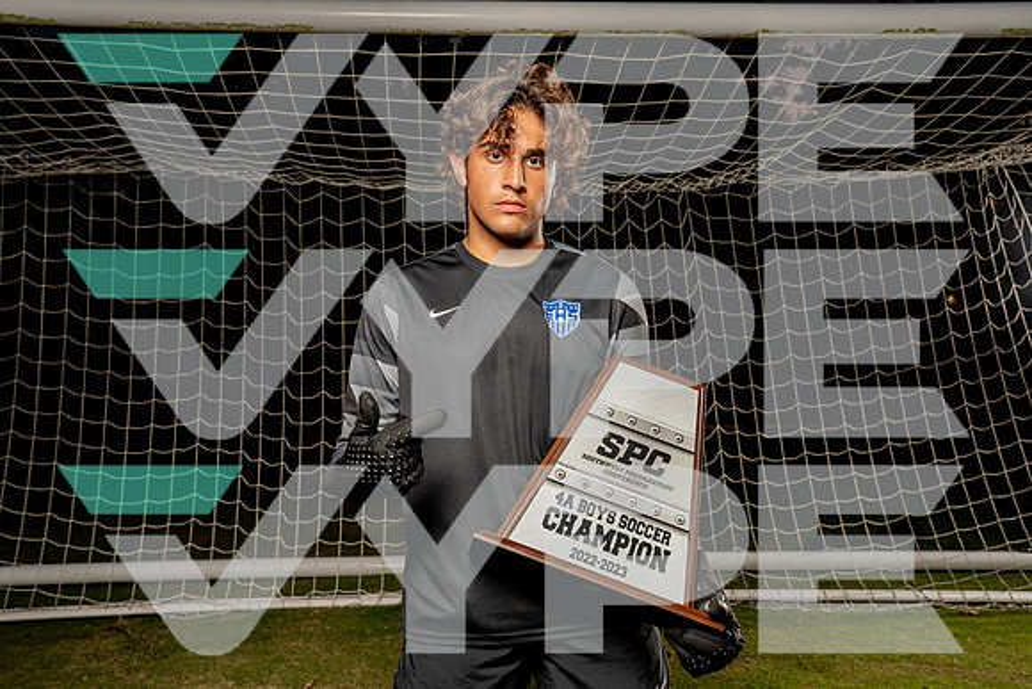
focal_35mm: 38
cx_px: 516
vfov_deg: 35.1
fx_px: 1090
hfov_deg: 50.7
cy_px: 344
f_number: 8
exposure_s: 1/250
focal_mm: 38
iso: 800
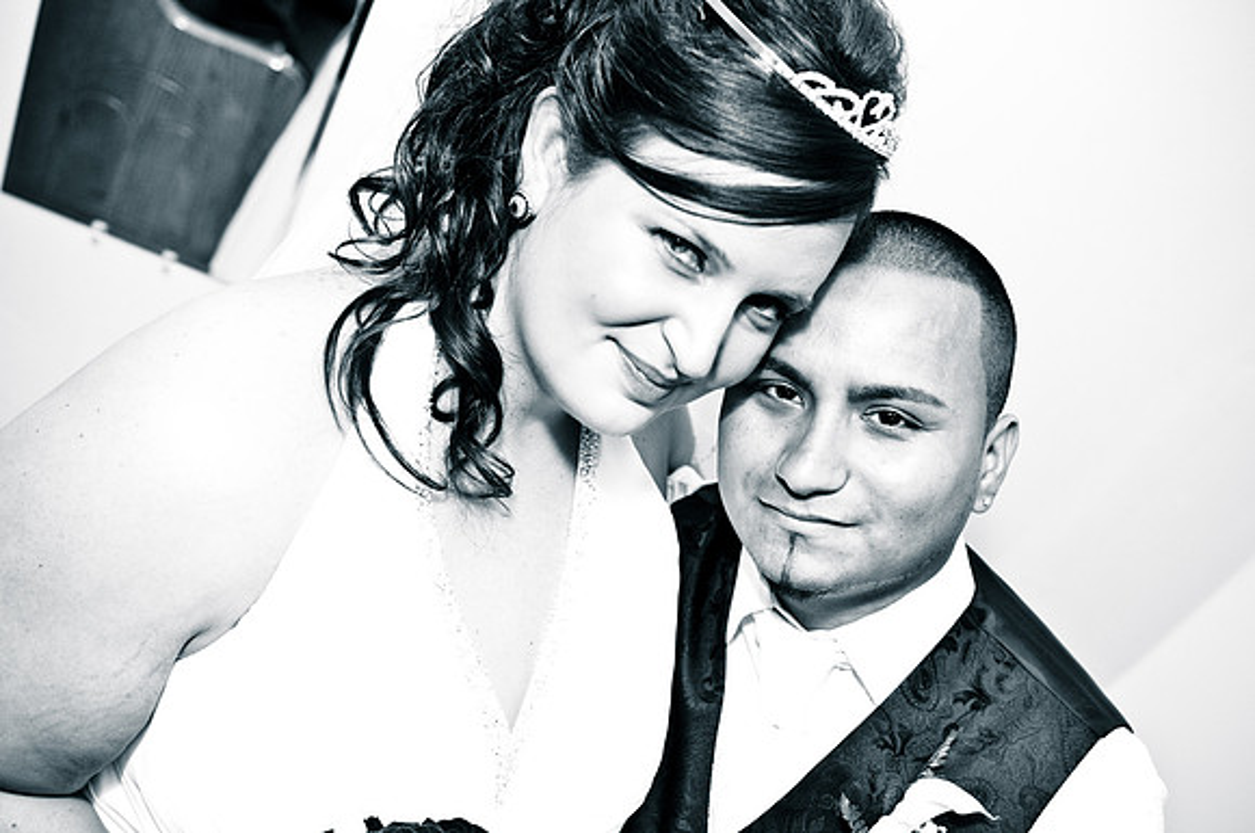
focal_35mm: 36
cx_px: 628
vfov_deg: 36.8
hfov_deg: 53.2
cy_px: 416
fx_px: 1253
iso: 200
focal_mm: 24
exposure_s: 1/60
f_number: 2.8
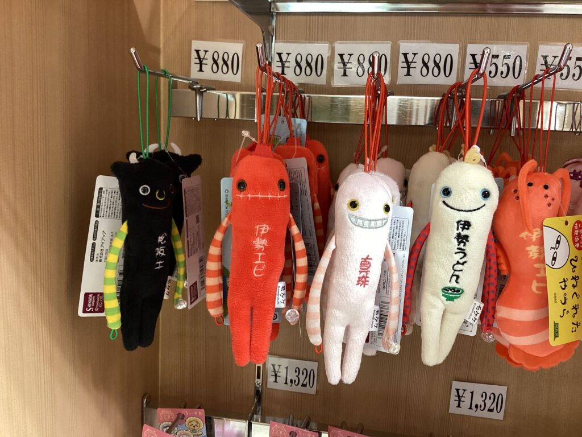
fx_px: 521
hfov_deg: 58.4
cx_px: 291
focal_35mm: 31
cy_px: 218
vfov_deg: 45.4
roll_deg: -2.5
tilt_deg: -7.6
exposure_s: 1/50
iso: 160
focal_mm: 3.3
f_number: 2.4
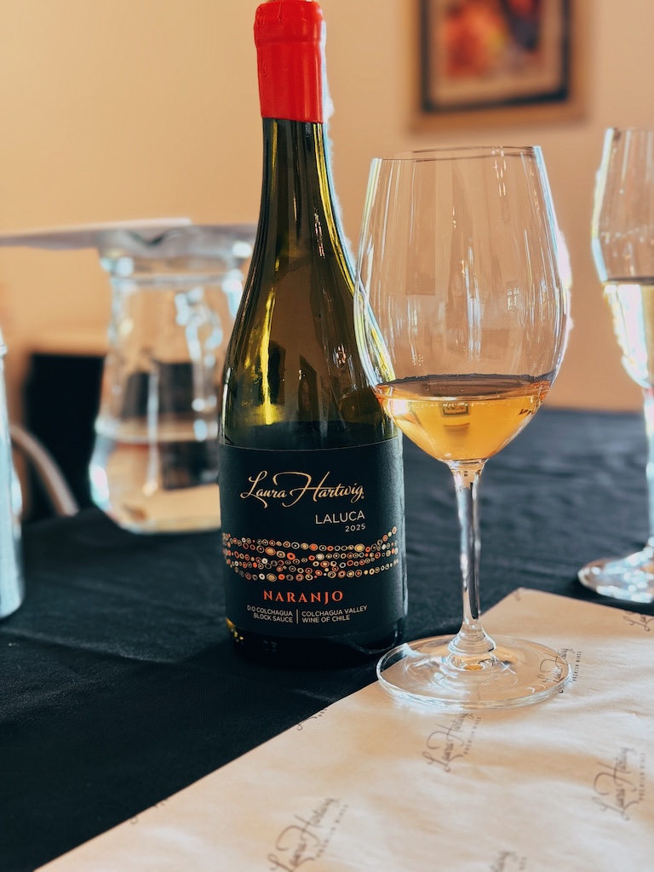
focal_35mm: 48
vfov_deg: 39.7
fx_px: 1209
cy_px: 436
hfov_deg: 30.3
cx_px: 327
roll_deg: +2.4
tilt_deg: -9.6
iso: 250
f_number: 1.78
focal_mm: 6.76
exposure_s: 1/60
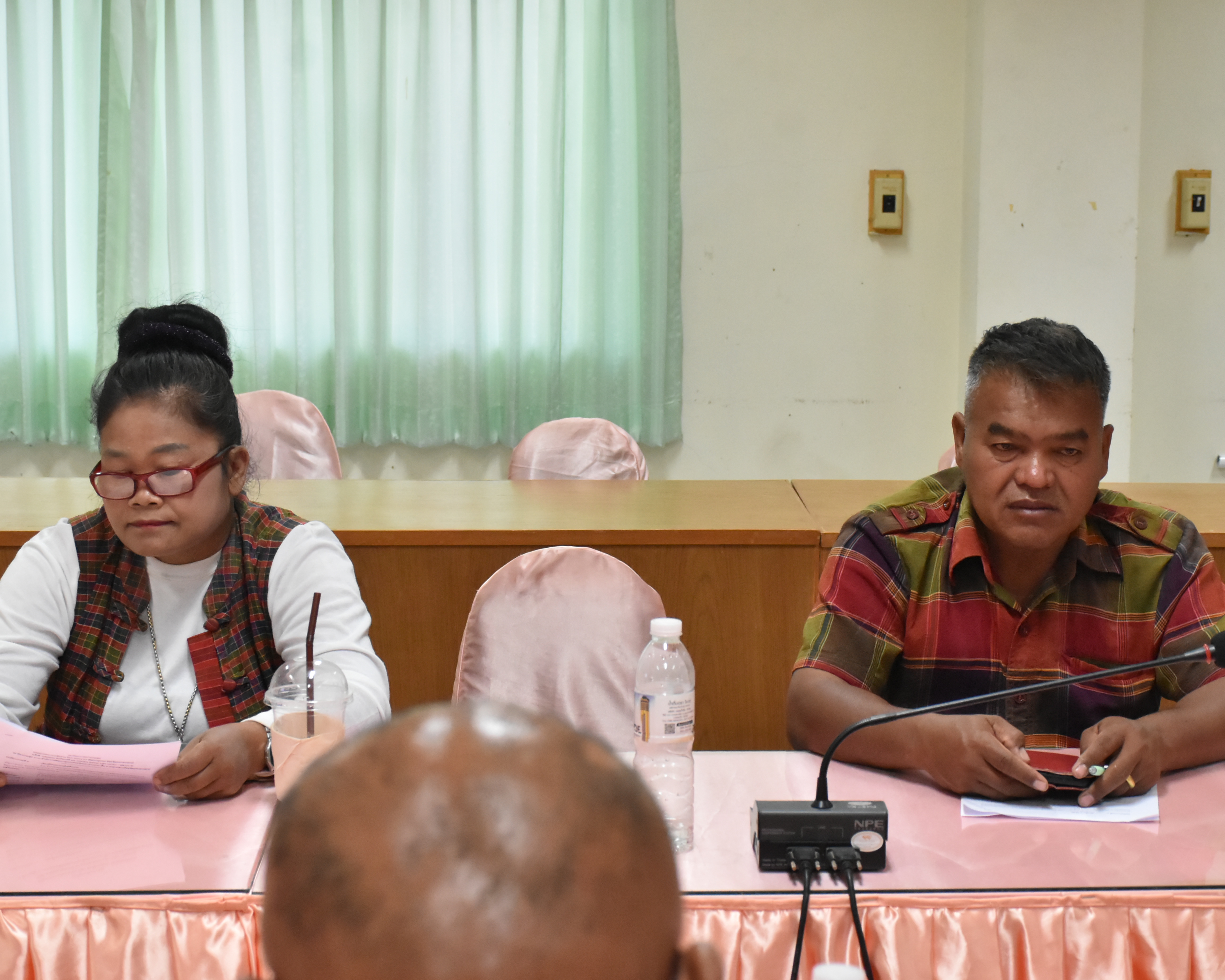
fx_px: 2574
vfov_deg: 21.6
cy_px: 490
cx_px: 633
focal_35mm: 71
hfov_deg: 26.8
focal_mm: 42
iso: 3200
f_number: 6.3
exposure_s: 1/160
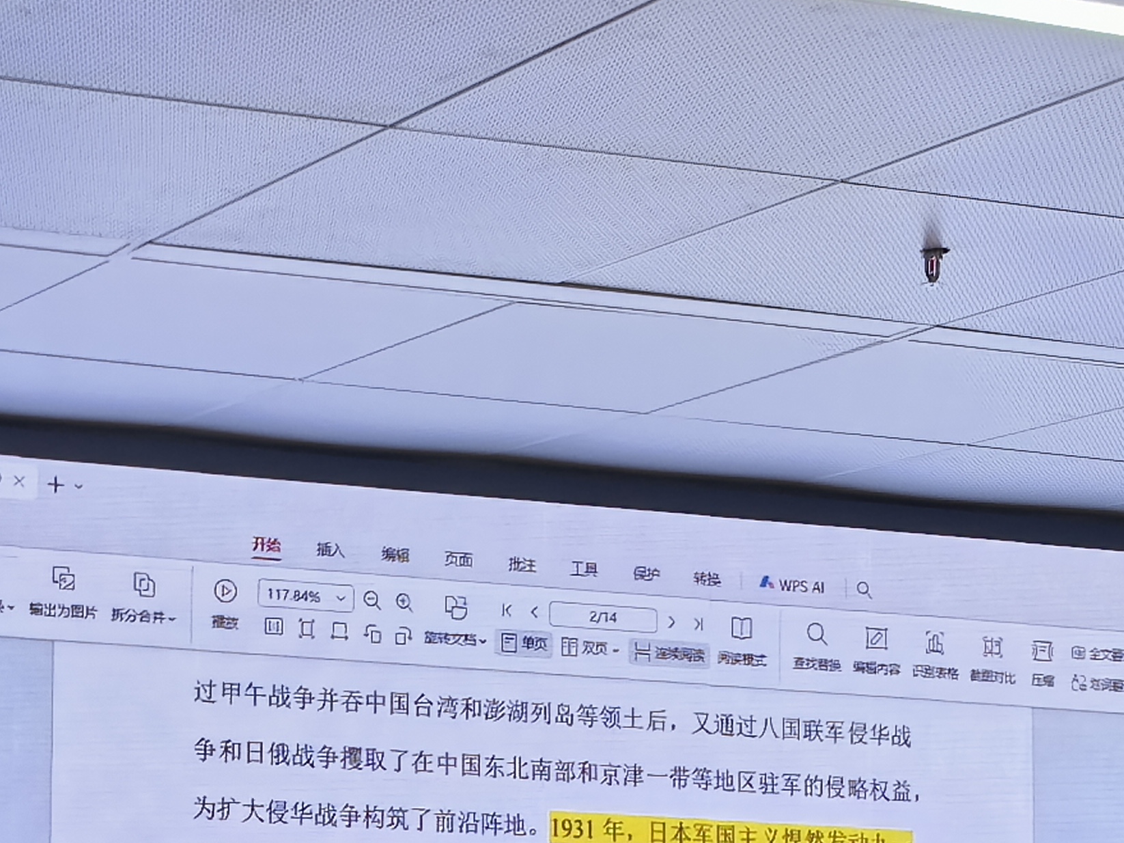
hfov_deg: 16.9
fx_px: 3636
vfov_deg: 13.1
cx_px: -153
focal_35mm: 112
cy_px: 790
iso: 200
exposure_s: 1/60
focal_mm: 6.98
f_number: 2
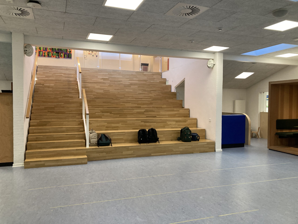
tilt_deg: -2.1
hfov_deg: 63.4
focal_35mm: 28
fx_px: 241
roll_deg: -0.6
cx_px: 149
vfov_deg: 49.7
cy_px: 112
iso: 160
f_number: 1.8
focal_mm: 3.99
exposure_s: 1/60
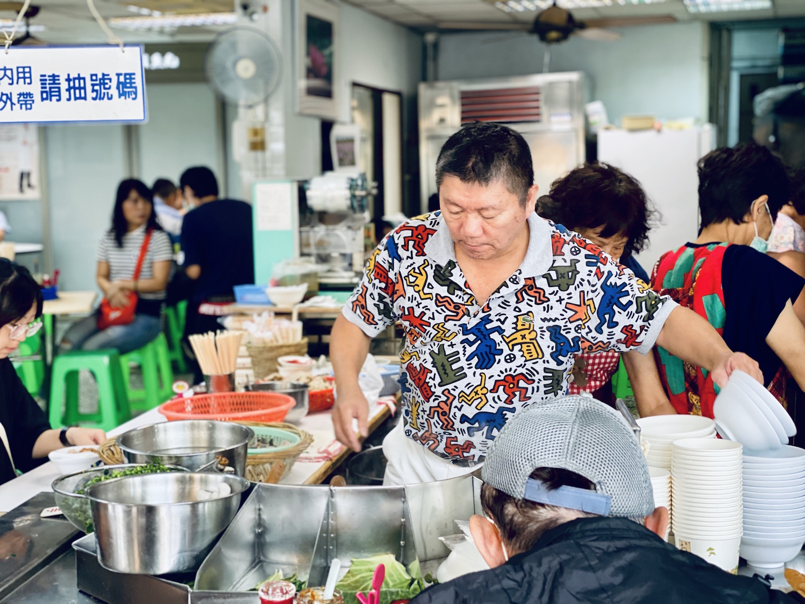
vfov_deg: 28.0
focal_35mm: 52
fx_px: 1209
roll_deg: -0.4
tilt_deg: -5.9
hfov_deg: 36.8
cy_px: 302
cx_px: 402
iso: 125
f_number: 2
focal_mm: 6
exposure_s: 1/60
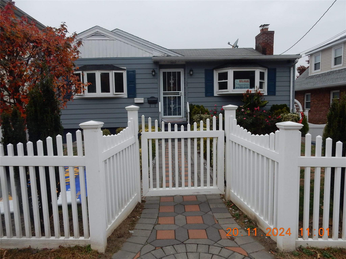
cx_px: 173
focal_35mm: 25
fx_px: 250
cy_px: 130
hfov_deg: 69.4
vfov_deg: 54.9
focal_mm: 4.5
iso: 125
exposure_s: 1/500
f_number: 3.7
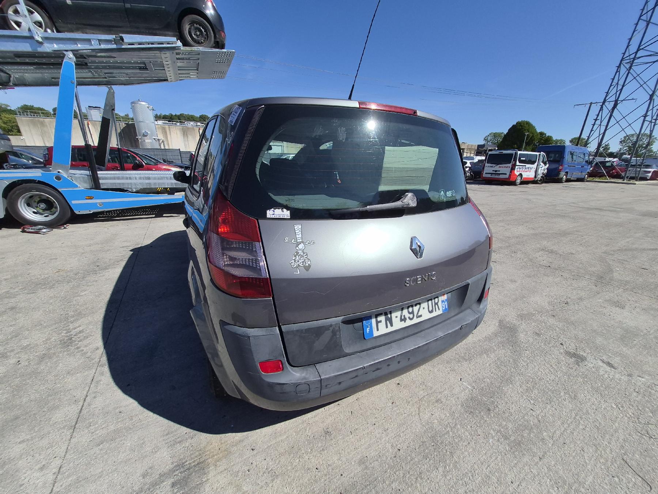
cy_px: 247
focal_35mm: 13
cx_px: 329
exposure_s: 1/3333
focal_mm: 1.74
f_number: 2.2
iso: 40
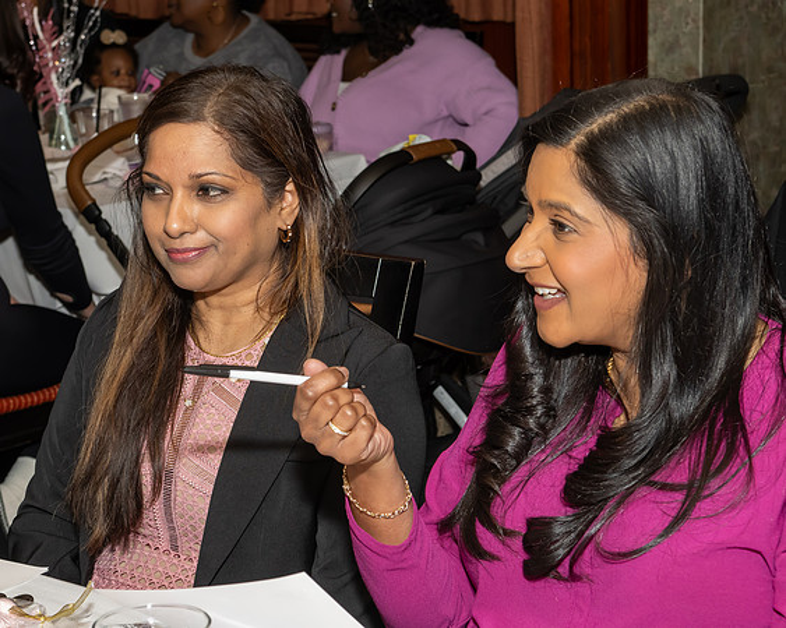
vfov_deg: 17.5
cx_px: 314
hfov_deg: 21.7
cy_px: 314
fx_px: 2045
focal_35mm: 88
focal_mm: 52
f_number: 7.1
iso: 1000
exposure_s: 1/250
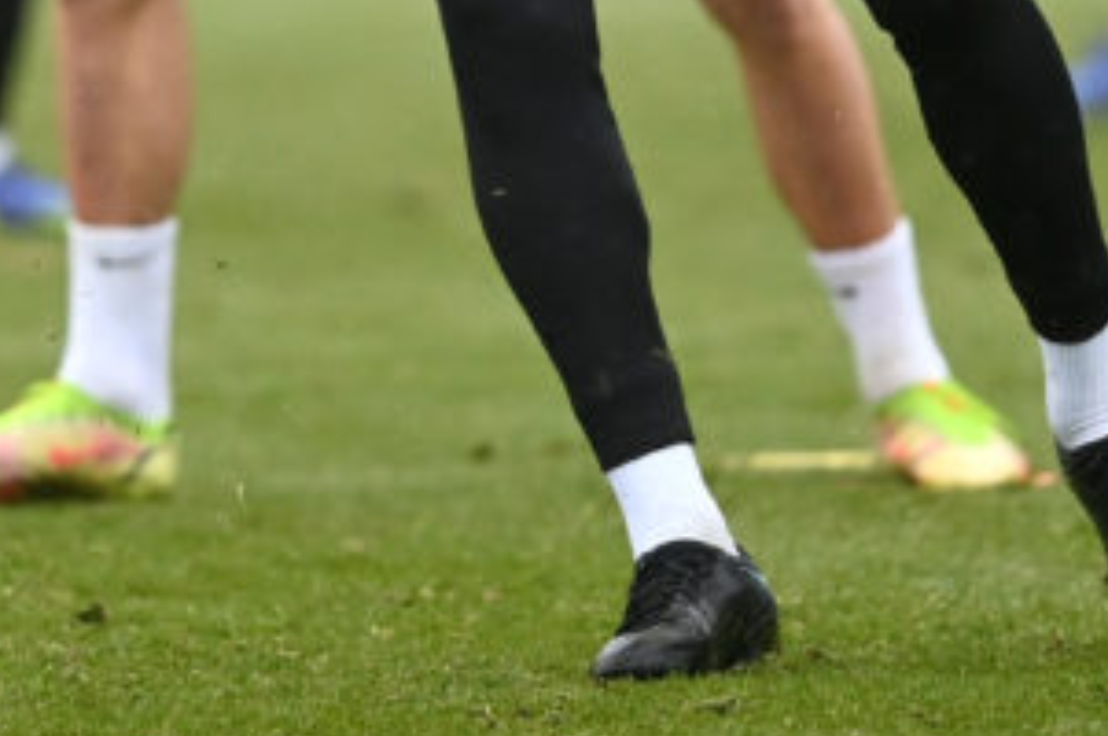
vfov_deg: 1.0
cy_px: -429
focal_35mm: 1363
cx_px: 512
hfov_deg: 1.5
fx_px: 41904
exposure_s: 1/1600
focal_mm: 400
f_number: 2.8
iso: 2000
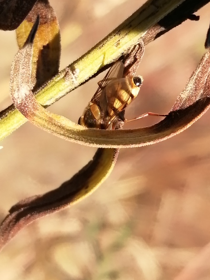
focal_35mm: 105
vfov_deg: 18.7
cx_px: 105
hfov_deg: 14.1
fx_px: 850
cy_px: 140
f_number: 1.8
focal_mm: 3.46
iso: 50
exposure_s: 1/580
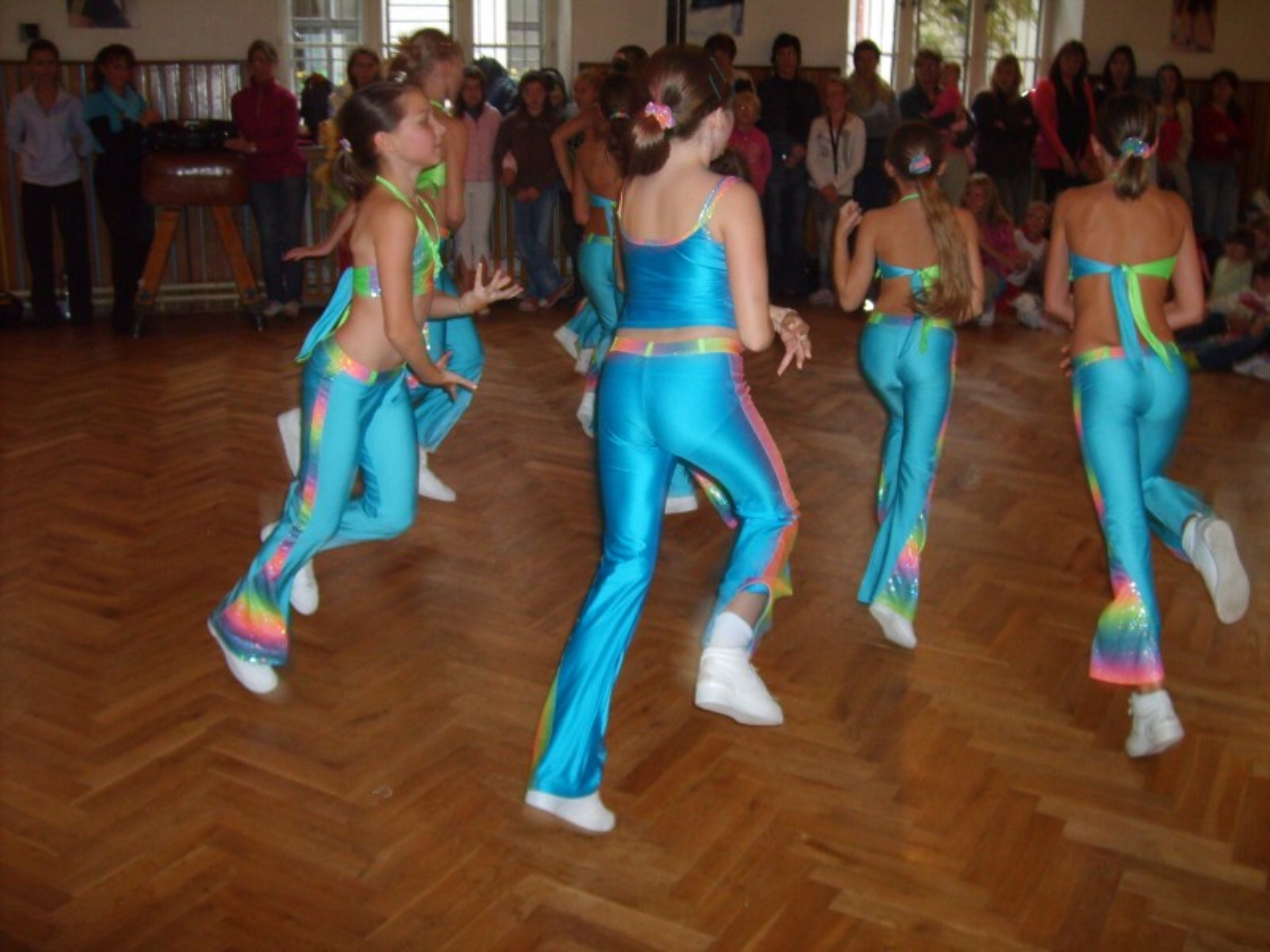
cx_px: 635
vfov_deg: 40.7
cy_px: 476
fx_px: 1284
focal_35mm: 35
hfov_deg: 52.6
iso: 140
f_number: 2.8
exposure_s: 1/45
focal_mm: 5.8
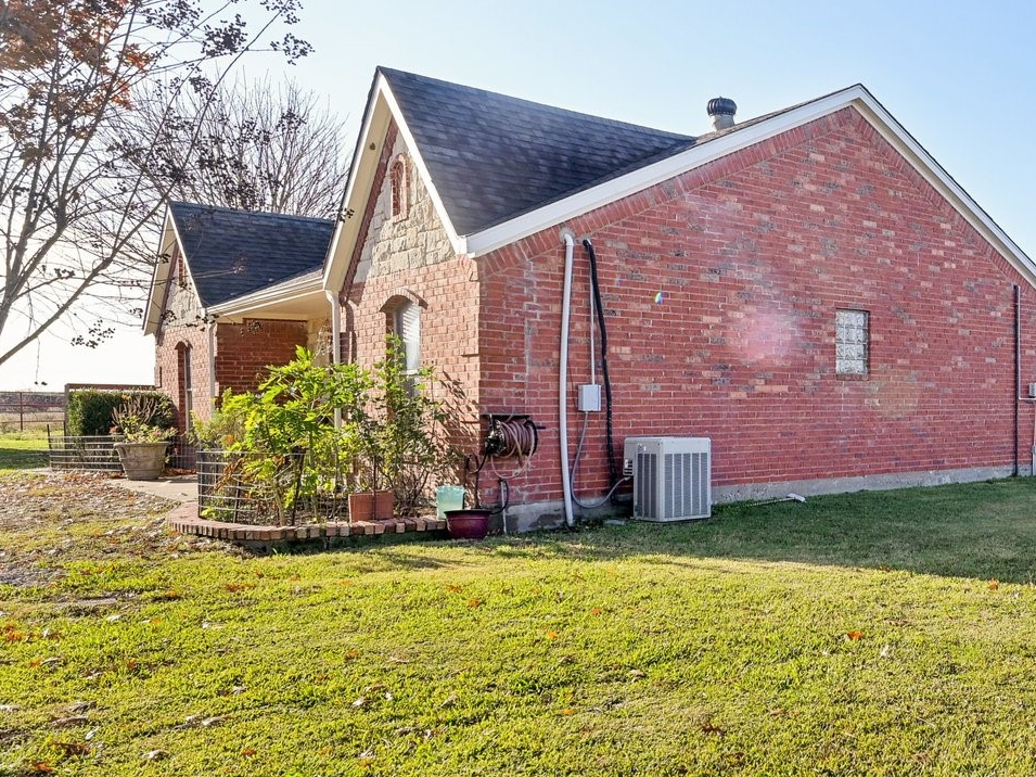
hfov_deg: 49.2
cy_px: 392
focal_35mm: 33
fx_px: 988
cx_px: 939
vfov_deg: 42.9
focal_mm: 16
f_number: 8
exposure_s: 1/160
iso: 100
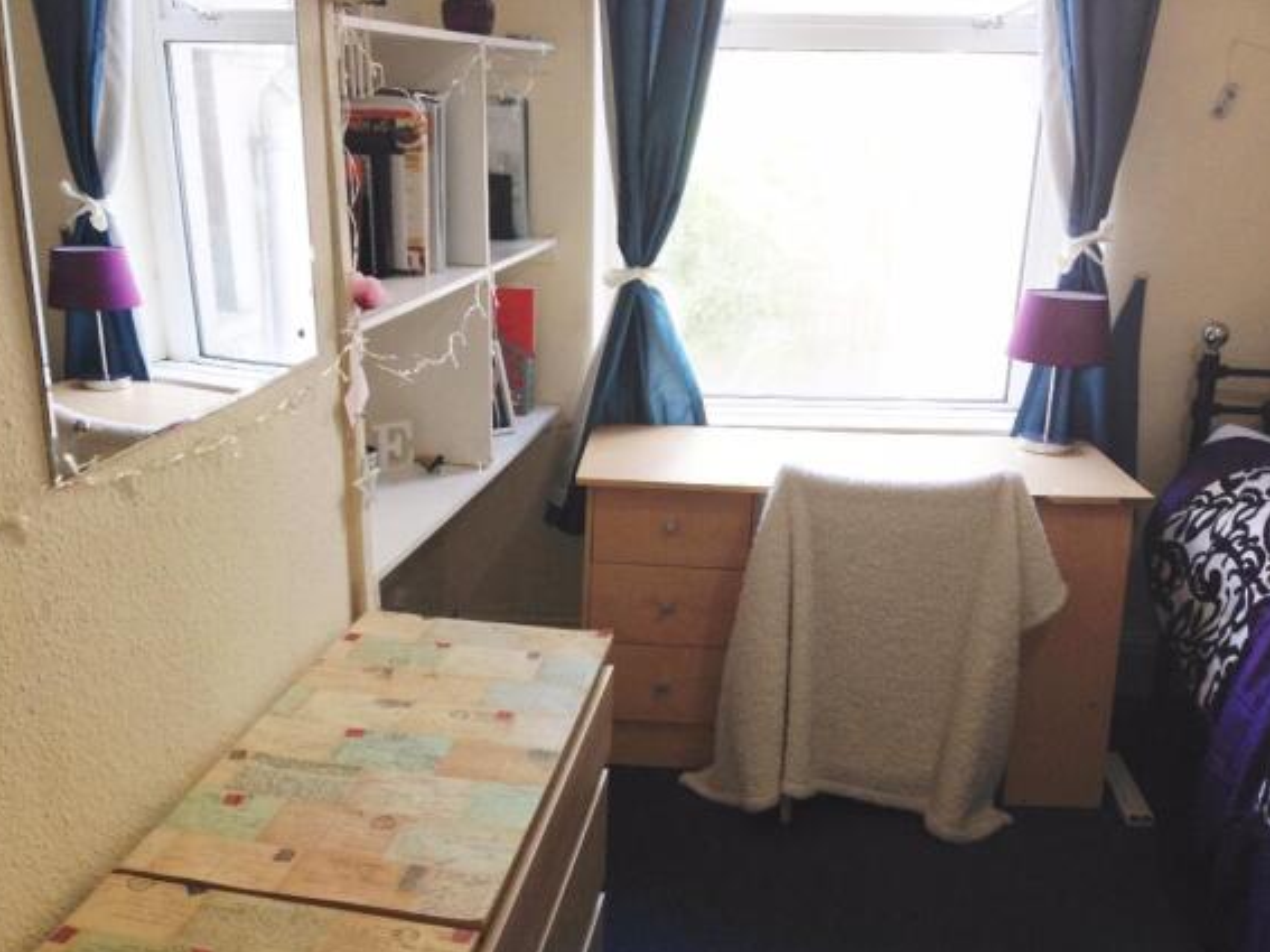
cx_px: 622
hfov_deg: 51.4
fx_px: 1320
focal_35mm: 36
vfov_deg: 39.6
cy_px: 483
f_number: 2.4
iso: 50
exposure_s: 1/25
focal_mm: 4.28
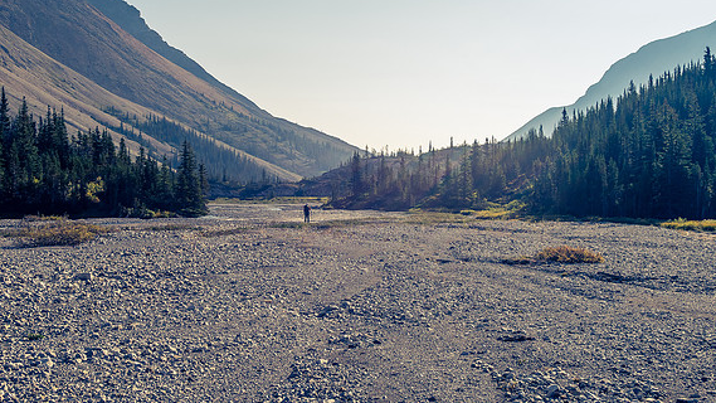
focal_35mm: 40
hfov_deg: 50.5
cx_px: 361
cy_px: 186
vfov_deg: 29.7
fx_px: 759
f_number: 8
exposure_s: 1/640
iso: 200
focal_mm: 18
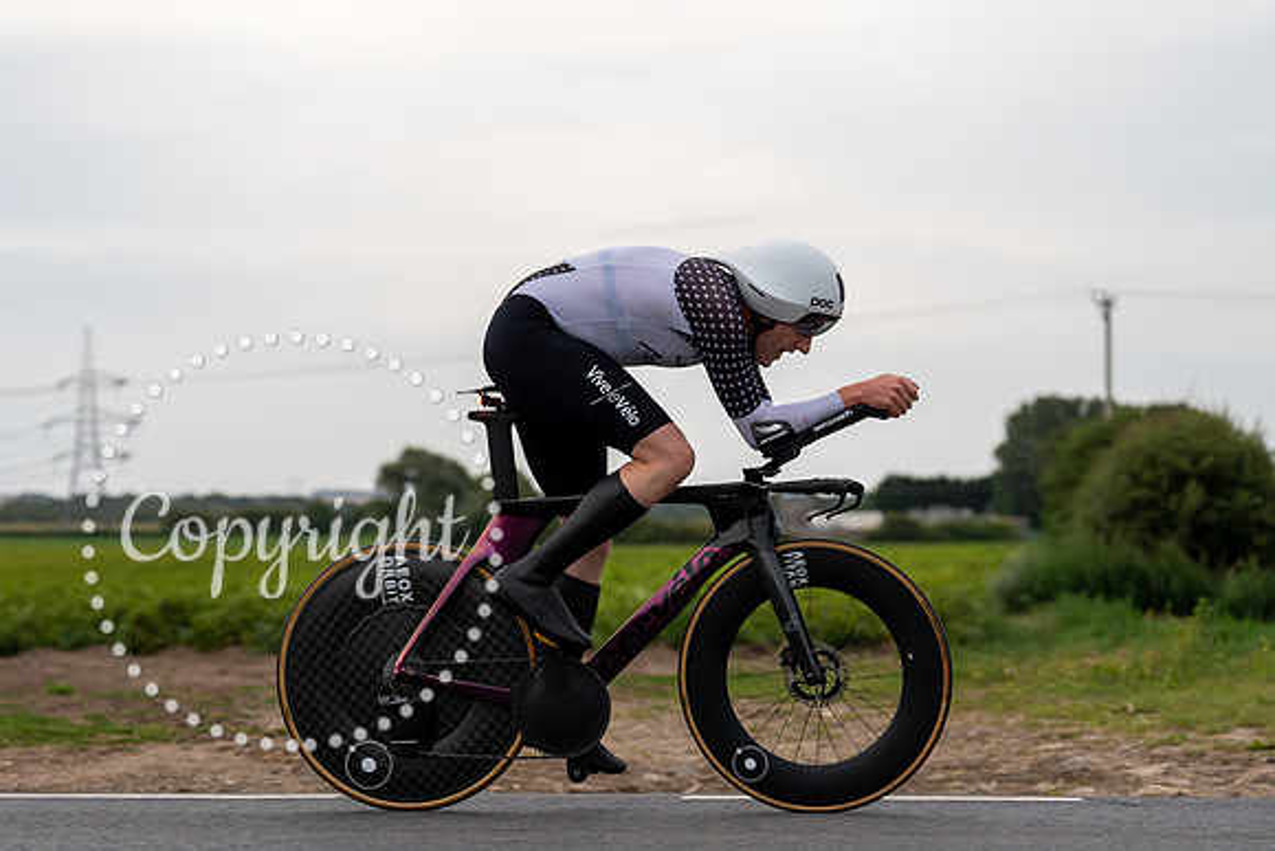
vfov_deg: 16.3
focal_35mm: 84
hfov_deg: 24.2
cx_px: 576
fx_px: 2975
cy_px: 419
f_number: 3.2
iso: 800
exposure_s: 1/1000
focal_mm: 74
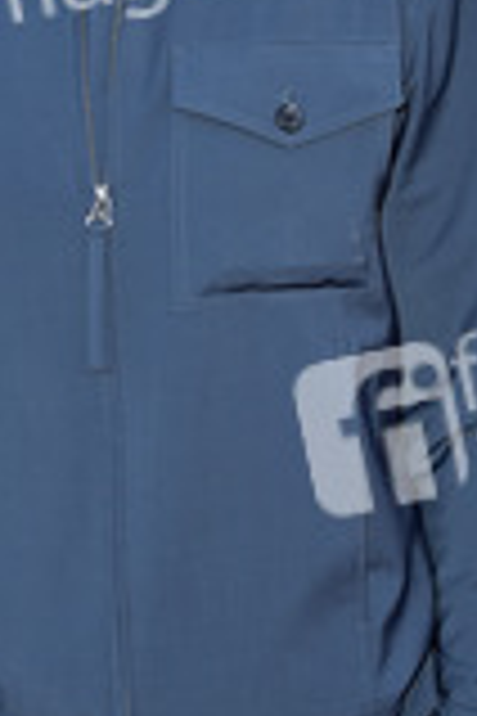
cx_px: 119
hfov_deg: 10.4
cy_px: 185
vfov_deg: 15.6
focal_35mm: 131
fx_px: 2603
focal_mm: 52
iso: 250
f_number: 6.3
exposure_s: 1/250
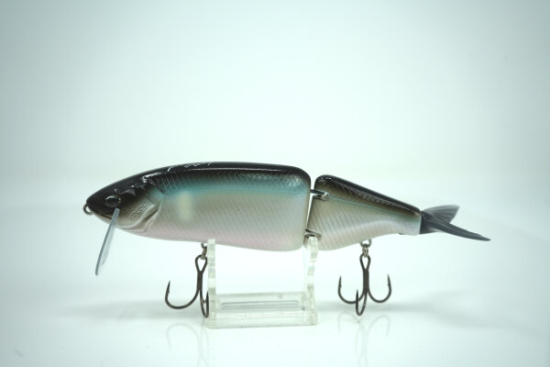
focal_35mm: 35
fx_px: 535
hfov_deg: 54.4
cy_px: 184
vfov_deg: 37.9
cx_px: 275
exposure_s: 1/250
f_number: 5.6
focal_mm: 35
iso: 200
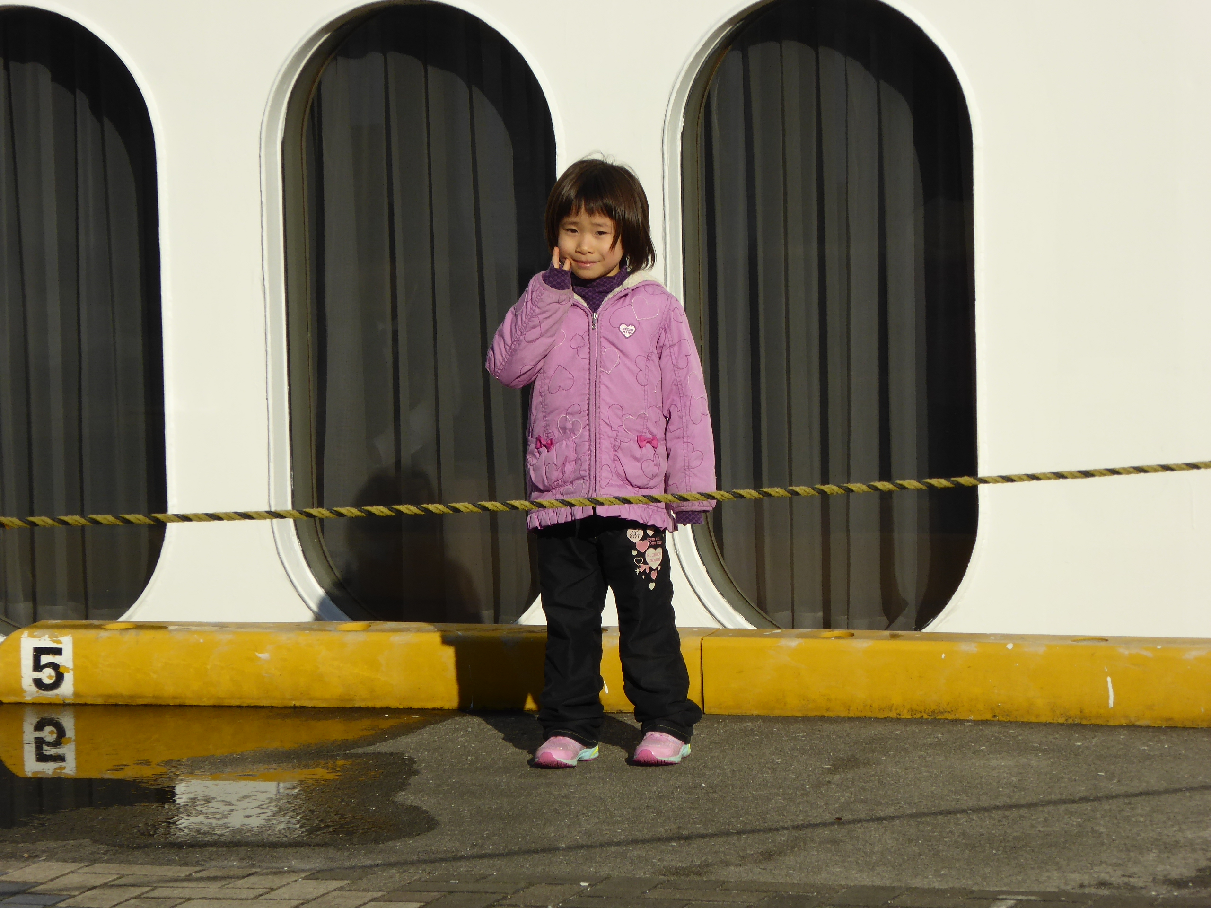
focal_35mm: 168
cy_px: 454
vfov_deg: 8.8
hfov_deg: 11.8
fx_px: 5877
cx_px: 606
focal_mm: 27.1
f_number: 5.4
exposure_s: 1/800
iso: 100
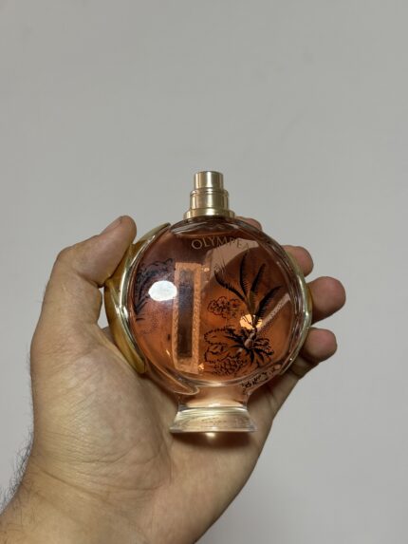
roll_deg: -2.5
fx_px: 754
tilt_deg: -17.0
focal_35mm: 48
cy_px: 272
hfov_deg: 30.3
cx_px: 204
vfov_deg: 39.6
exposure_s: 1/50
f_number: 1.78
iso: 64
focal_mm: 6.76
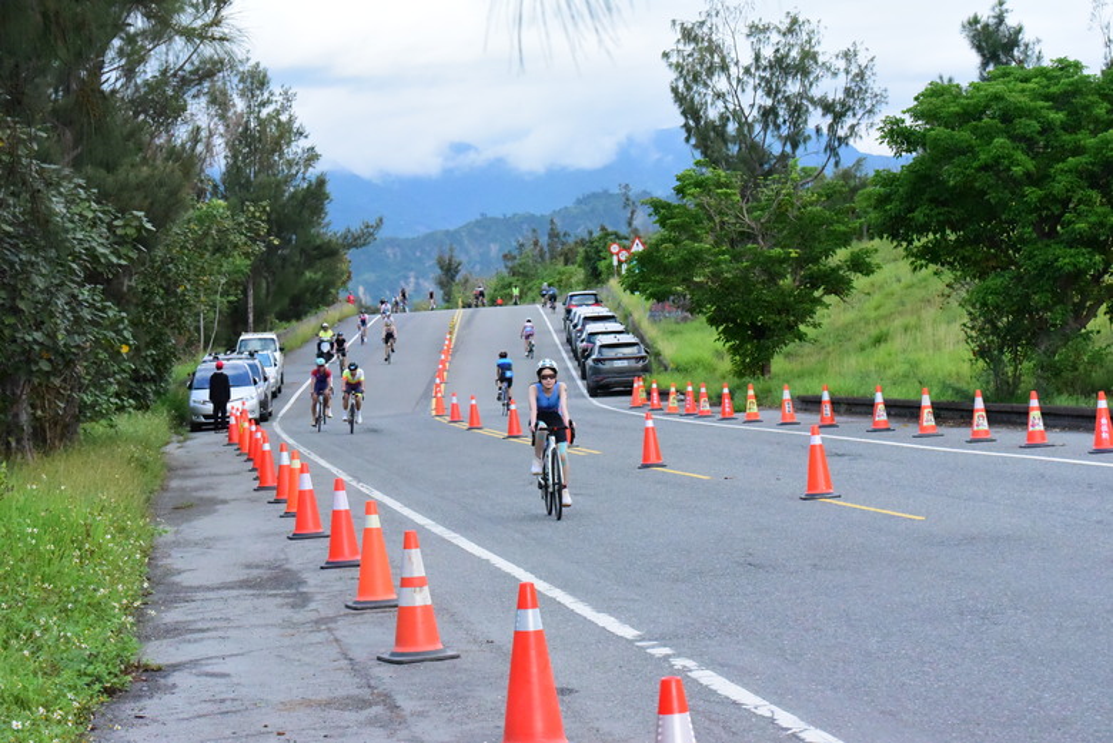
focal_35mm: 98
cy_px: 372
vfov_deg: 14.0
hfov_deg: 20.8
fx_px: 3031
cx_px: 556
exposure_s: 1/2500
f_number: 13
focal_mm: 98
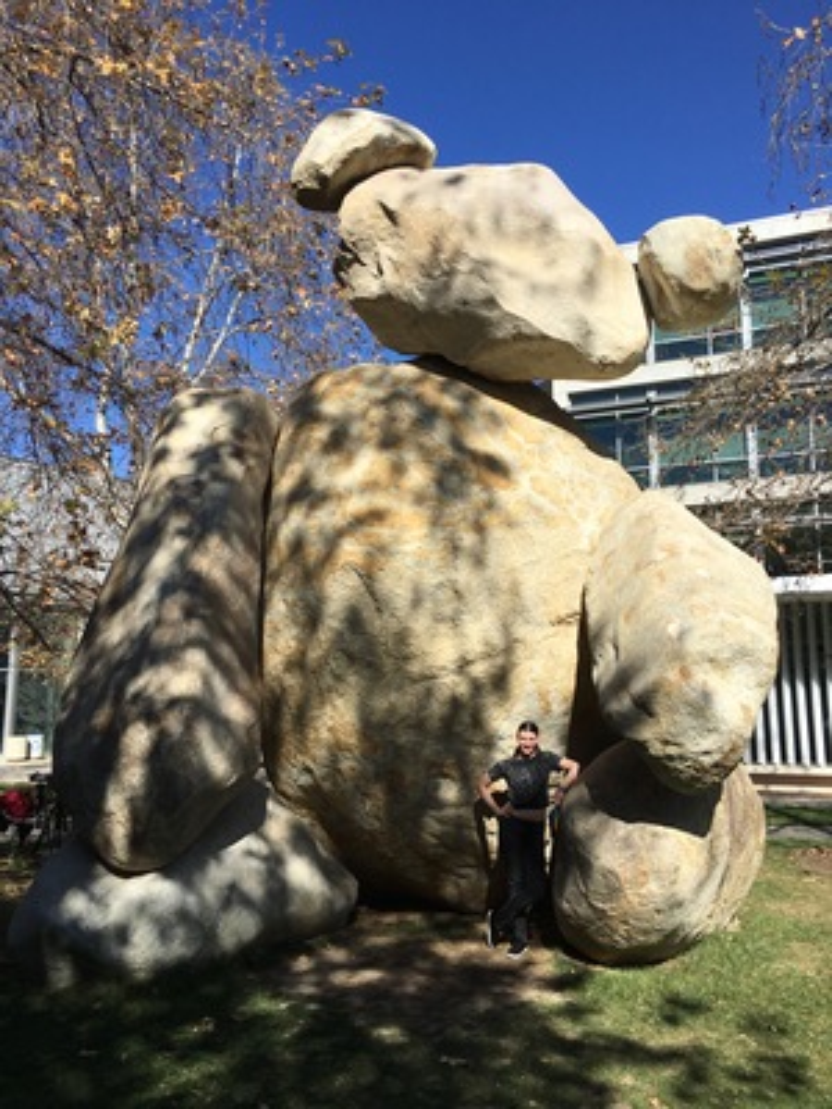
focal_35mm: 29
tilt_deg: +10.8
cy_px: 554
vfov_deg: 61.7
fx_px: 929
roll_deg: -0.3
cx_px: 416
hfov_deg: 48.2
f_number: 2.2
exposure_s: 1/1972
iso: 25
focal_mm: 4.15
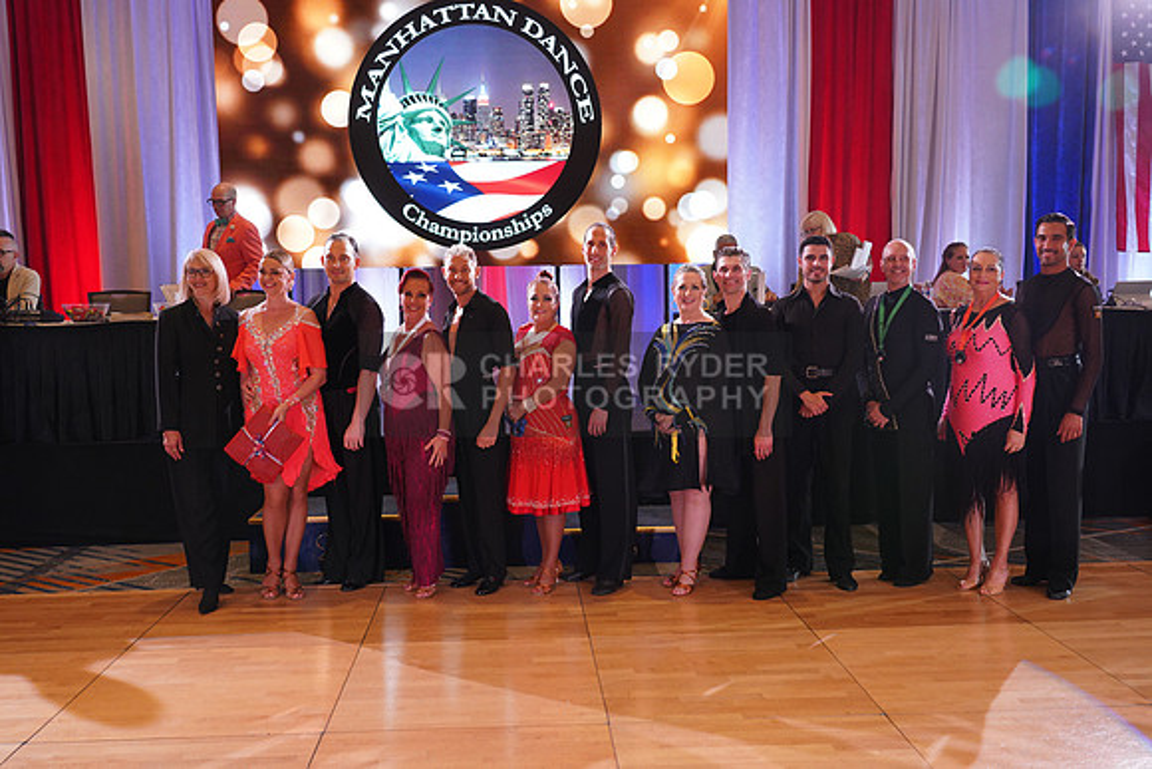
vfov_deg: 38.9
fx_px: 1088
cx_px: 576
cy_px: 384
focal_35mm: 34
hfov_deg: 55.8
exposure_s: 1/160
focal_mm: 34
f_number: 4.5
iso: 1600
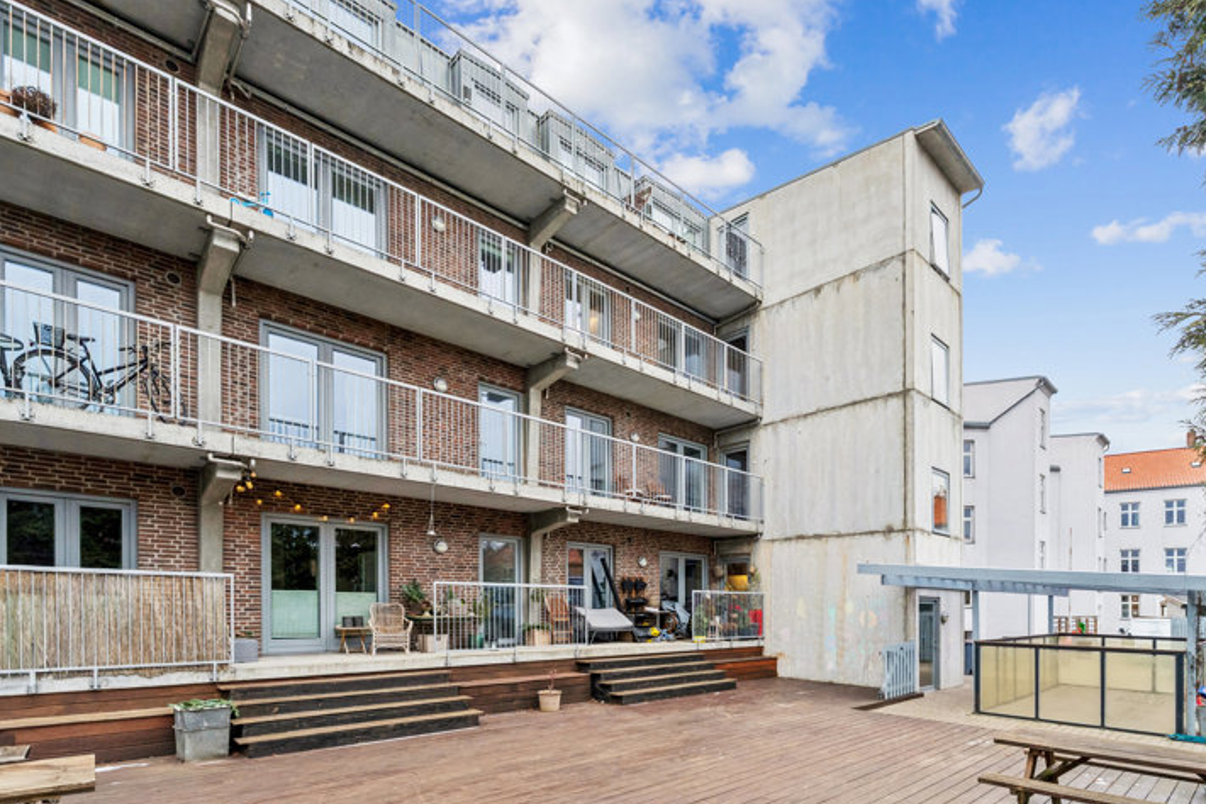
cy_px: 410
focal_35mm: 19
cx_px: 651
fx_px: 639
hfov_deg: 86.5
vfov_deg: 64.4
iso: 400
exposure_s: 1/60
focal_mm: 11.3
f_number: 7.1
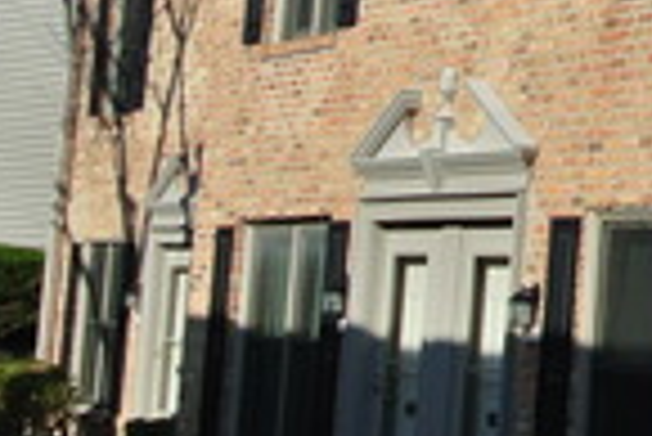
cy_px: 40
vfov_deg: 9.1
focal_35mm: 150
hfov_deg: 12.6
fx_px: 2719
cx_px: 1124
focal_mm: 12.7
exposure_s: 1/800
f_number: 5
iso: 100
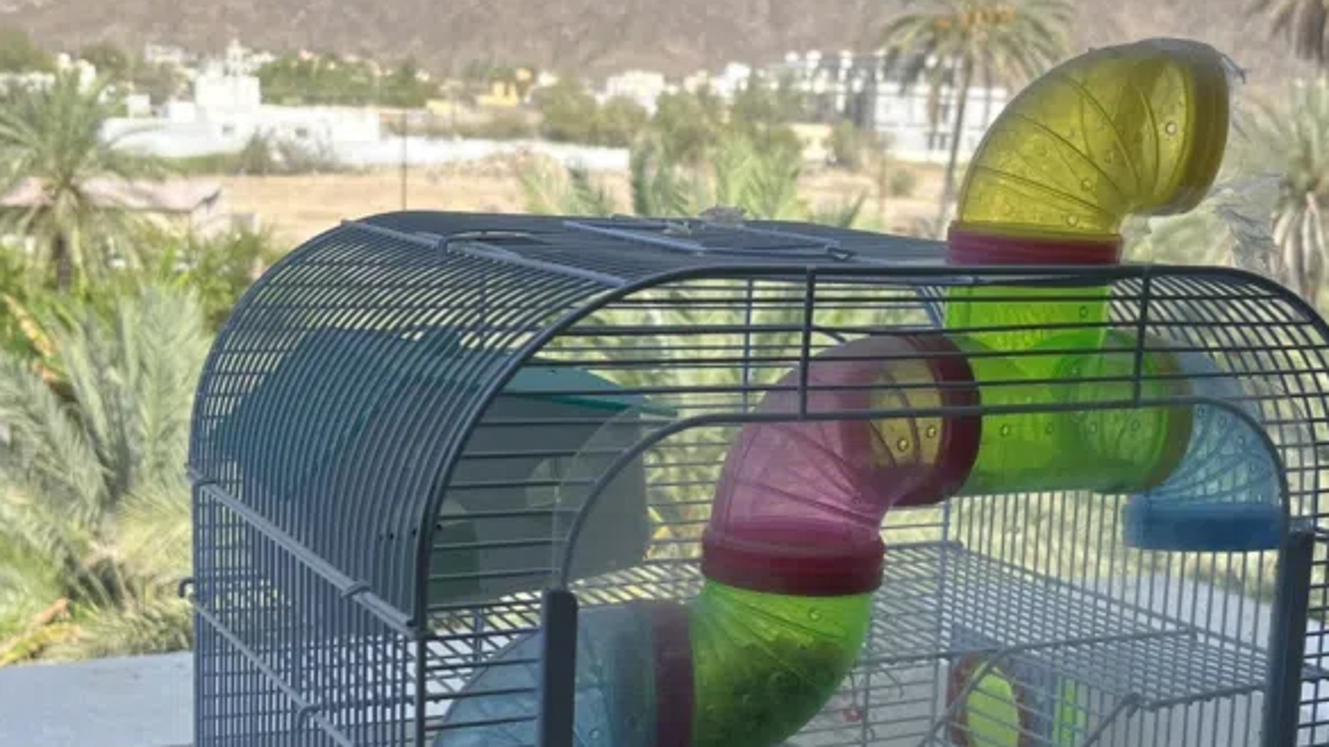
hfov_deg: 62.5
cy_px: 486
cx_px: 716
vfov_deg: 37.4
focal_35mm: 31
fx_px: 1092
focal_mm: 5.1
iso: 50
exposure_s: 1/2179
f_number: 1.6
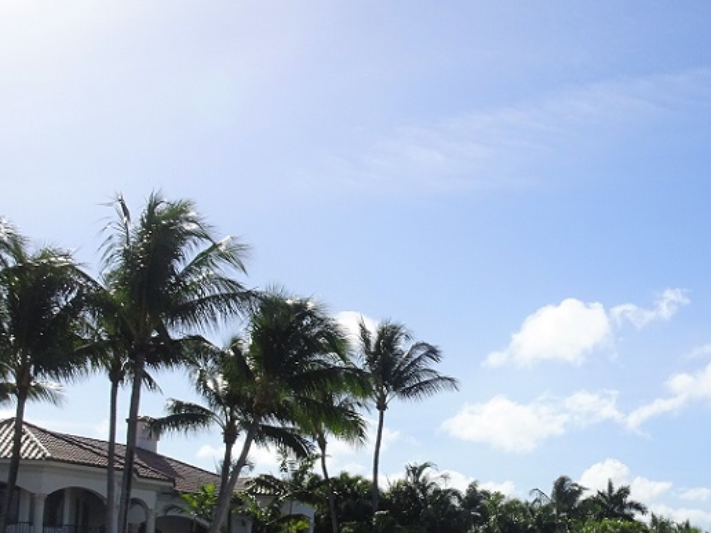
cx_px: 543
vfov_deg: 26.6
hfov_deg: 35.3
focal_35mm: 53
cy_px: 480
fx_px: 1089
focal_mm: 4.1
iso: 80
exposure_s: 1/1250
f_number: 3.5
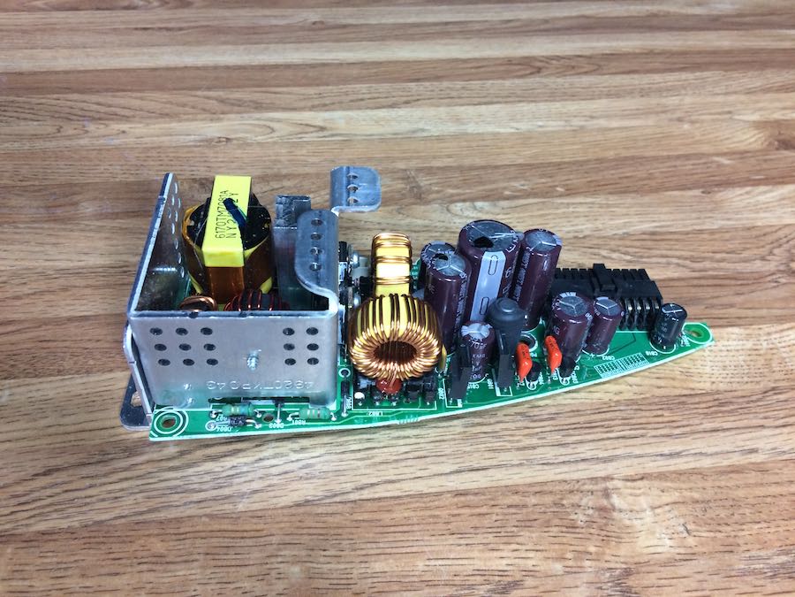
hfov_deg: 61.7
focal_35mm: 29
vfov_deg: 48.2
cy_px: 298
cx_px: 398
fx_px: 666
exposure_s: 1/30
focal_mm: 4.15
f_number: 2.2
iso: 64
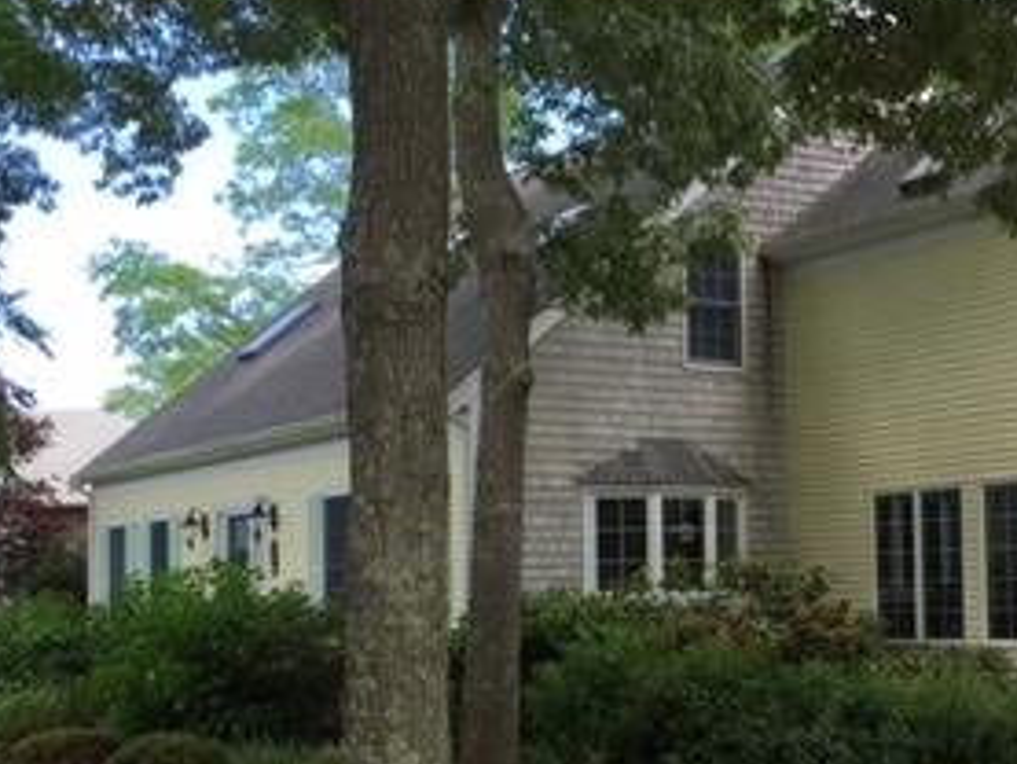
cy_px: 533
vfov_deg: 21.8
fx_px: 1969
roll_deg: +0.0
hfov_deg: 28.6
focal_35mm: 67
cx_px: 742
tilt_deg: +2.9
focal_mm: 4.15
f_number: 2.2
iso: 32
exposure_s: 1/425
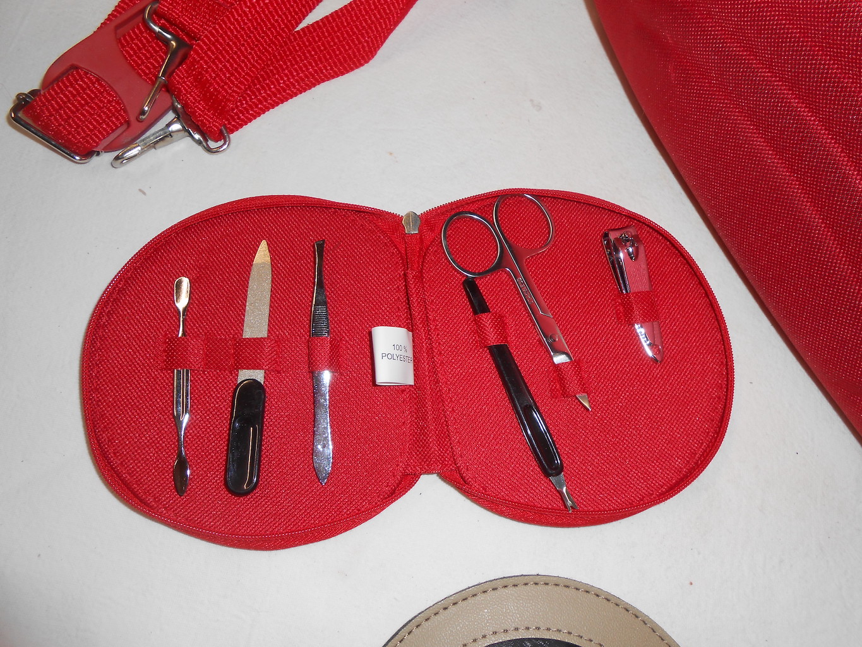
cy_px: 324
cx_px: 431
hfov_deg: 67.3
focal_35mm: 26
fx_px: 648
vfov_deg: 53.1
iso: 80
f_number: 3.5
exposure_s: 1/25
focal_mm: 4.6
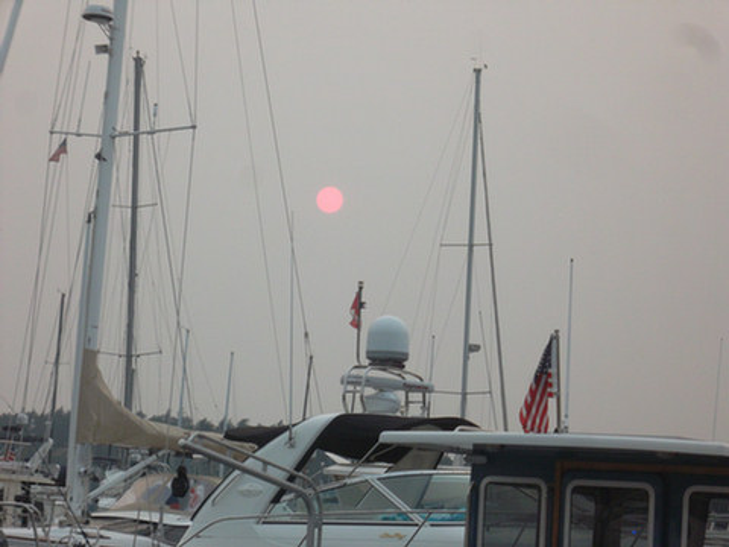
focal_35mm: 135
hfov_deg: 14.6
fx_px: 2843
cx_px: 364
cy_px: 274
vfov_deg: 11.0
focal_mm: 24.5
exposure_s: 1/90
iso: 154
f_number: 5.9
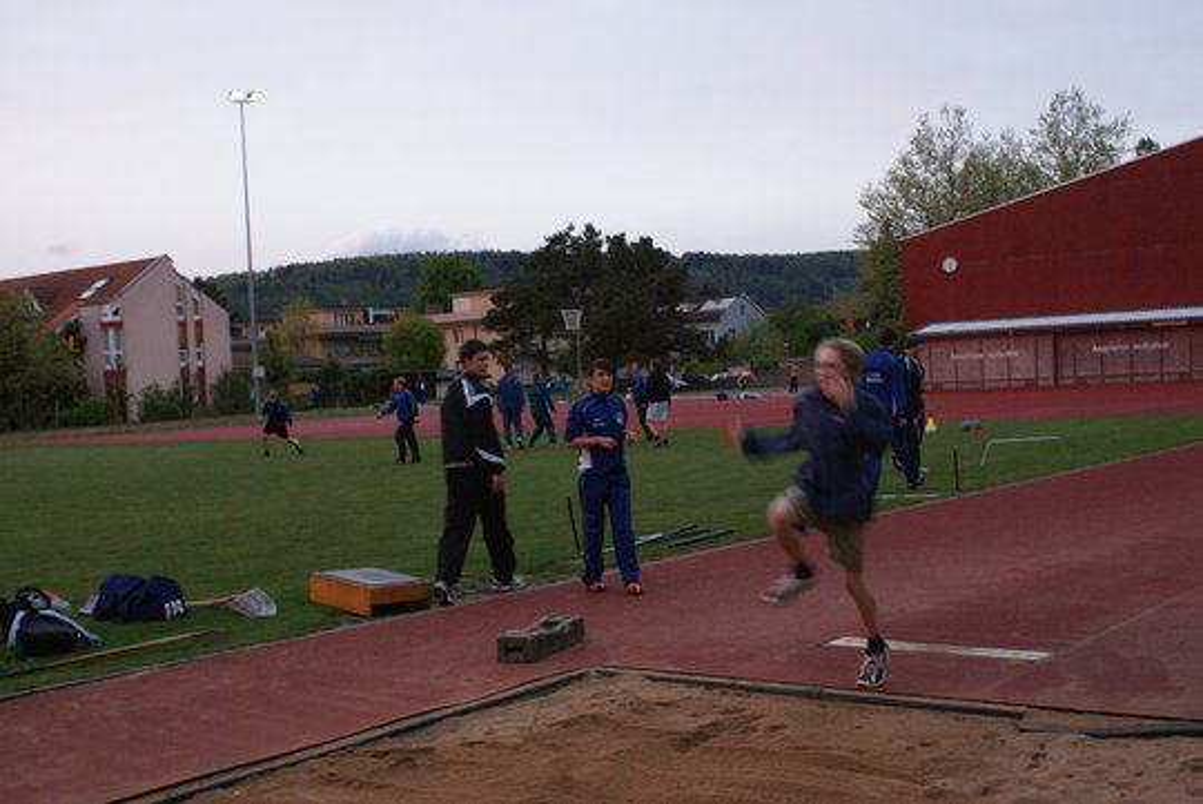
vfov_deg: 29.9
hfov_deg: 43.6
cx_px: 602
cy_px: 402
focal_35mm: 45
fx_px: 1505
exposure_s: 1/60
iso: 800
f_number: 5
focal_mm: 30
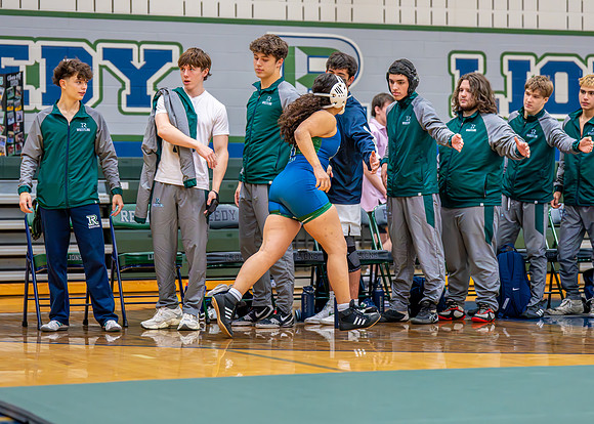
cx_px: 309
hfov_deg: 19.6
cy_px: 190
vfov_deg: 14.1
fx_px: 1716
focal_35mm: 102
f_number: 2.8
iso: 6400
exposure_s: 1/1000
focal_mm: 84
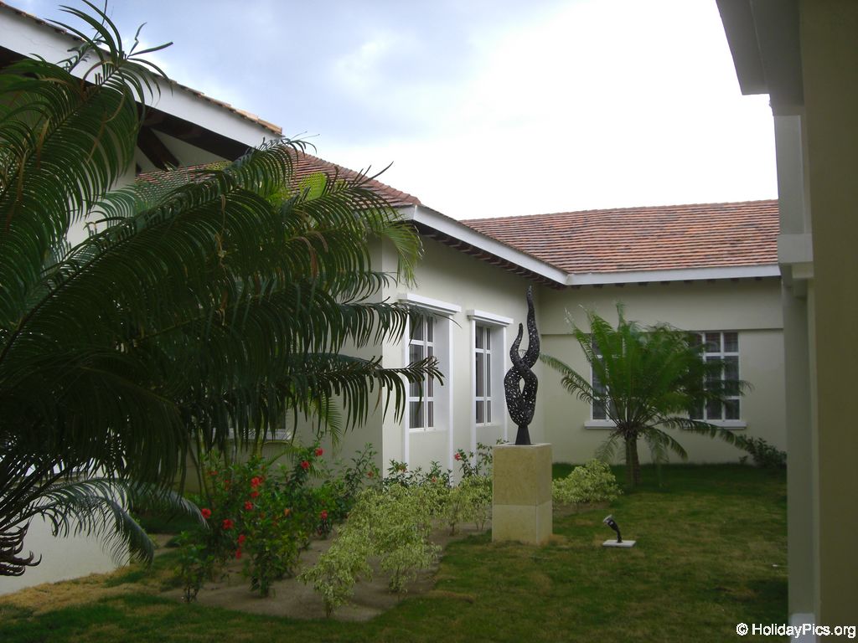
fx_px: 942
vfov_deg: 37.7
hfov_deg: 49.0
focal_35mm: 38
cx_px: 429
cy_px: 322
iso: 64
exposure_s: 1/400
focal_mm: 6.2
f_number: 2.7
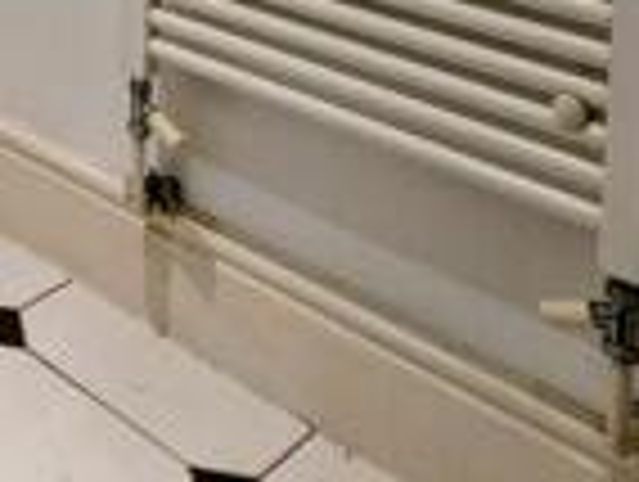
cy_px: -372
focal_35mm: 53
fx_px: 980
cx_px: -423
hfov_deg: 24.0
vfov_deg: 20.3
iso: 79
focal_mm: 1.95
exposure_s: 1/25
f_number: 2.2
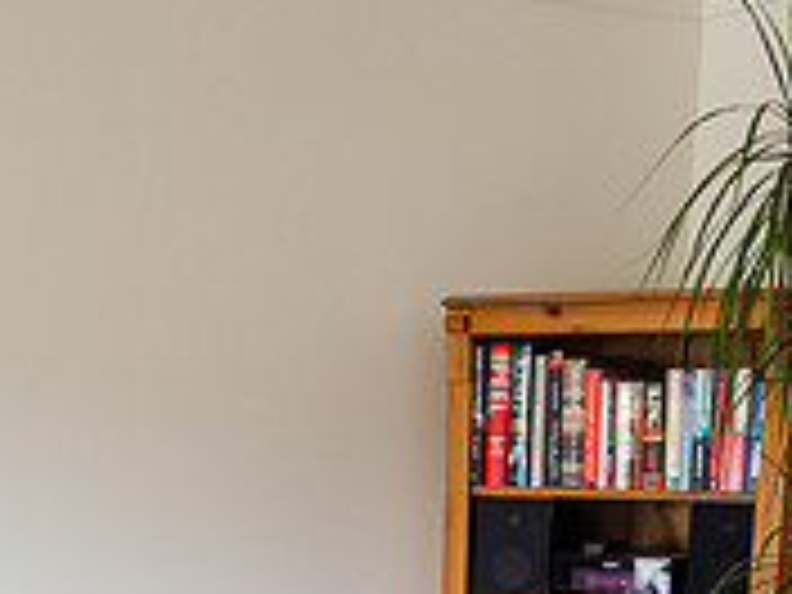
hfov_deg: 24.6
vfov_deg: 16.4
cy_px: 974
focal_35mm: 79
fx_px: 1807
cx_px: 252
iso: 200
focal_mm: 12
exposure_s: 2
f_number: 7.1
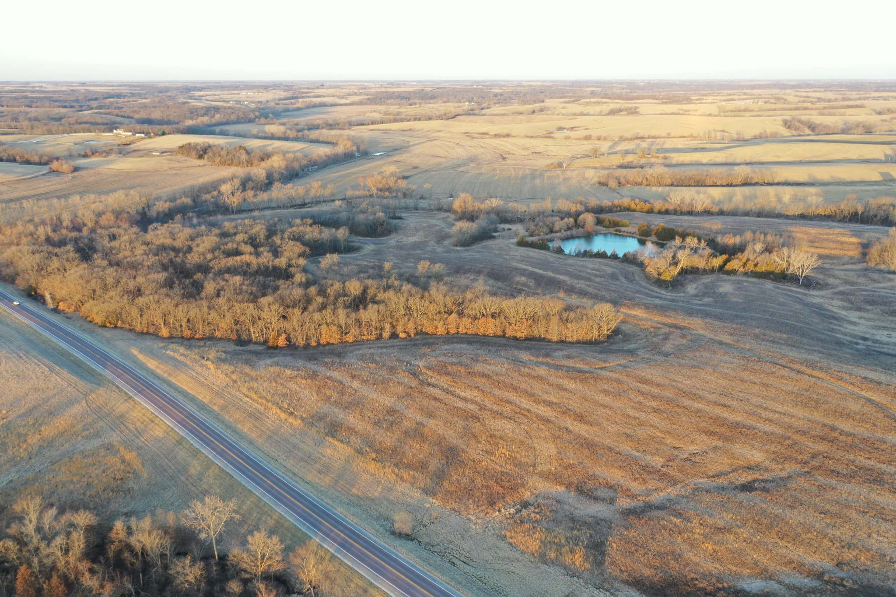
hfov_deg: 65.5
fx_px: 697
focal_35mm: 28
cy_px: 298
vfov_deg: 46.4
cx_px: 448
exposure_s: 1/80
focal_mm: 10.26
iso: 100
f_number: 3.5
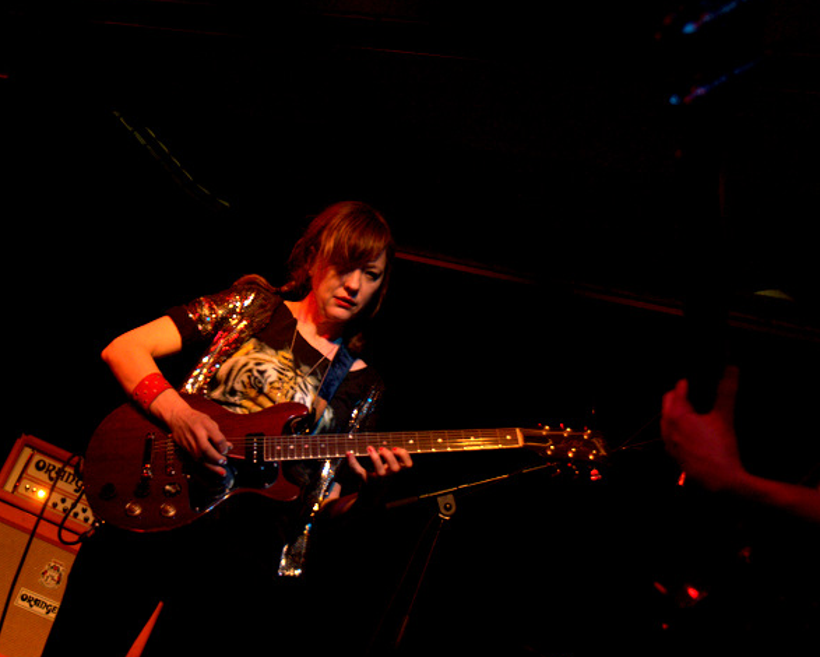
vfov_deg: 32.4
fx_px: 1131
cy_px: 328
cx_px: 351
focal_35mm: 47
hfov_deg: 39.8
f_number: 2.8
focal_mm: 27
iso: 800
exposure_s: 1/50
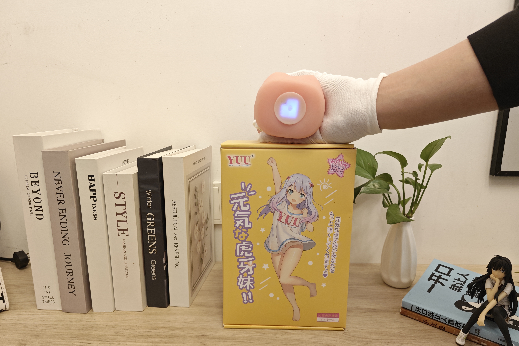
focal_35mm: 24
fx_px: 346
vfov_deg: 53.0
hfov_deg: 73.7
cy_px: 193
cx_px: 259
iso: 640
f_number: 1.8
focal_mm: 5.43
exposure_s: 1/33.3
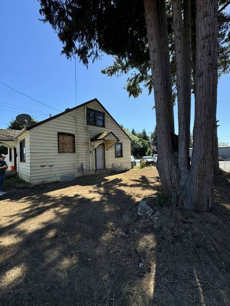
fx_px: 124
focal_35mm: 14
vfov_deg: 102.1
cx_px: 115
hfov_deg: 85.7
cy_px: 153
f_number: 2.2
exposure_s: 1/771
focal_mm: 2.22
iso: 50
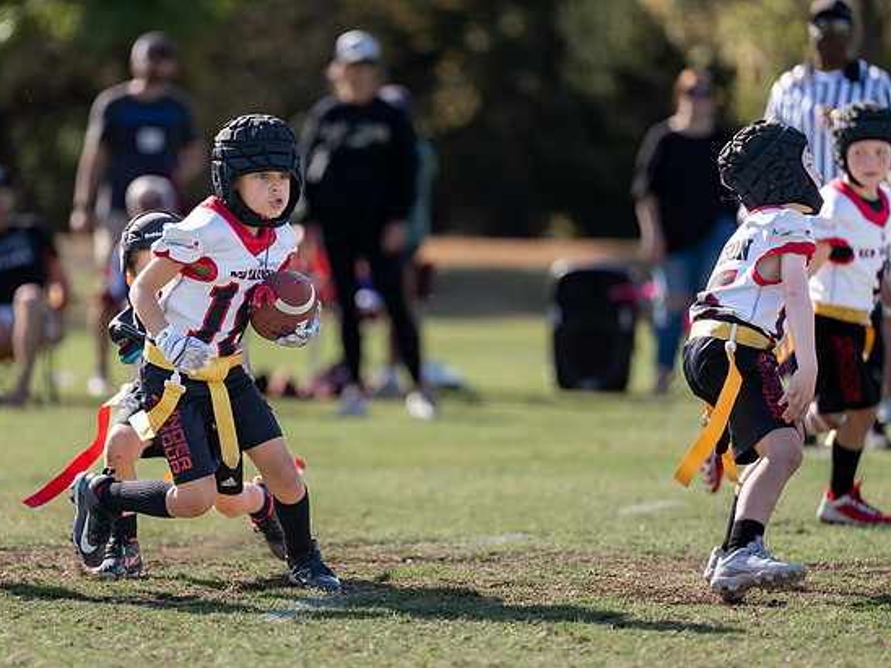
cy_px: 341
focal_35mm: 256
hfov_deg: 7.7
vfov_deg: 5.8
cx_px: 332
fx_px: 6589
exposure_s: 1/800
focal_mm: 200
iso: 100
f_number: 2.8
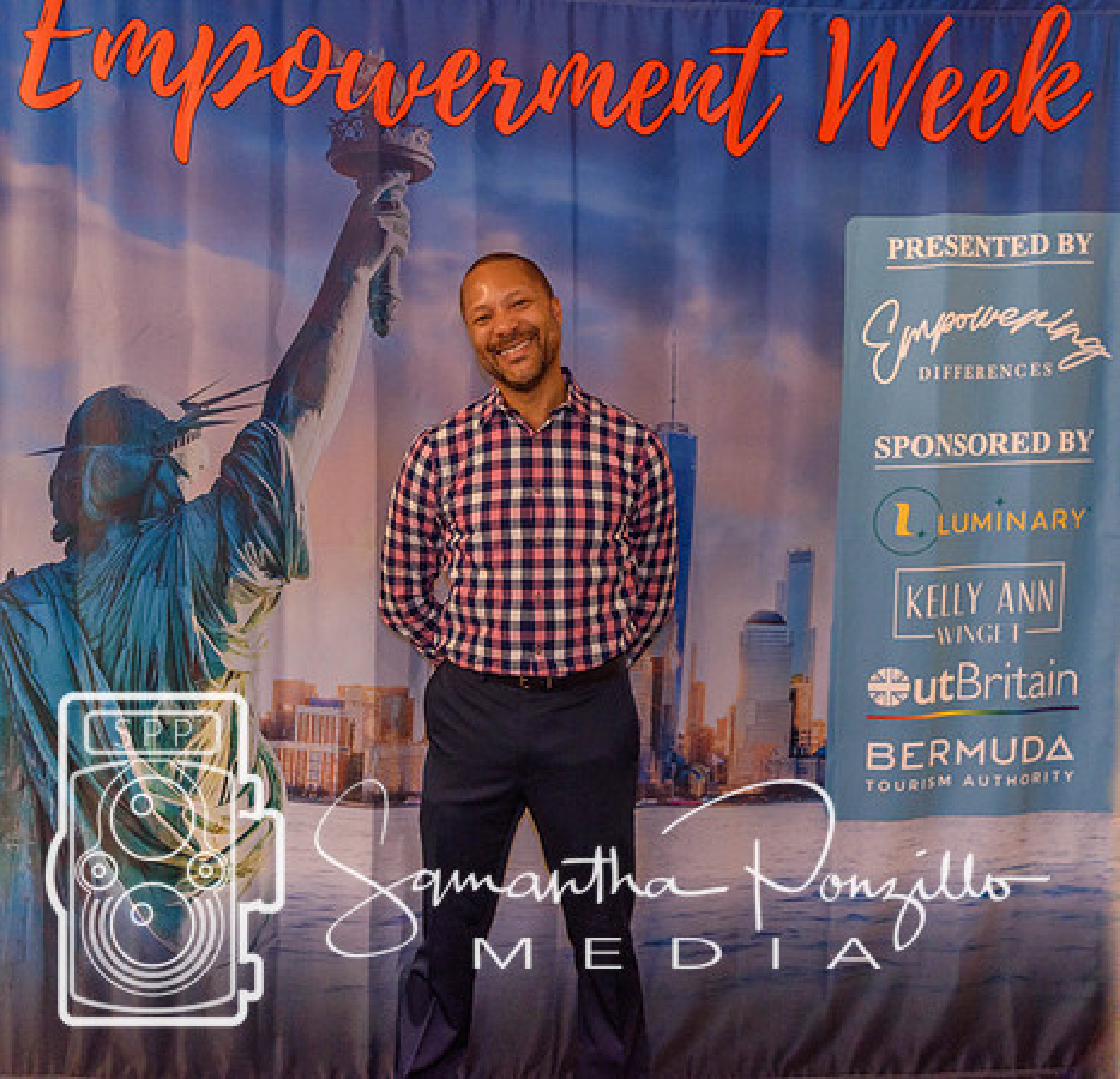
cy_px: 540
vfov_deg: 43.6
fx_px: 1350
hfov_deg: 45.1
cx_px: 576
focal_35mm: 38
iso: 1100
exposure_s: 1/60
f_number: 3.5
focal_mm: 20
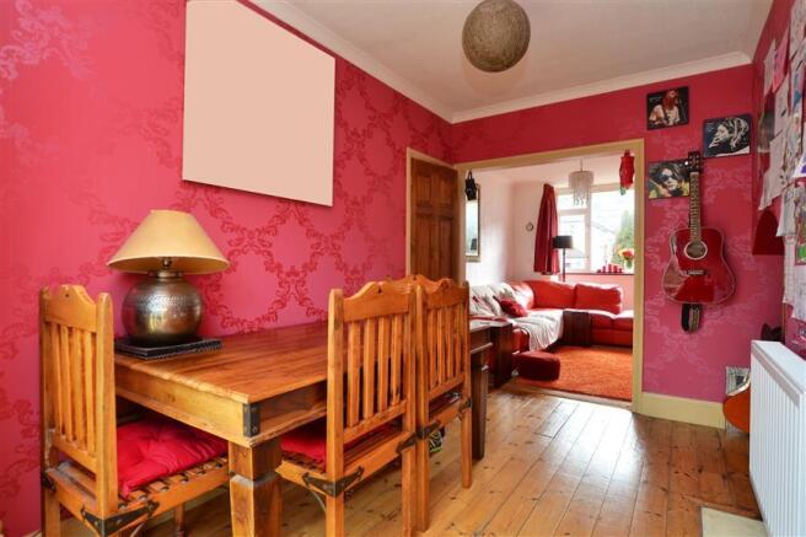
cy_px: 268
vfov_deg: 67.4
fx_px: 403
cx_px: 403
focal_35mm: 18
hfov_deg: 90.0
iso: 400
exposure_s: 1/50
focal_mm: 12
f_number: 5.6
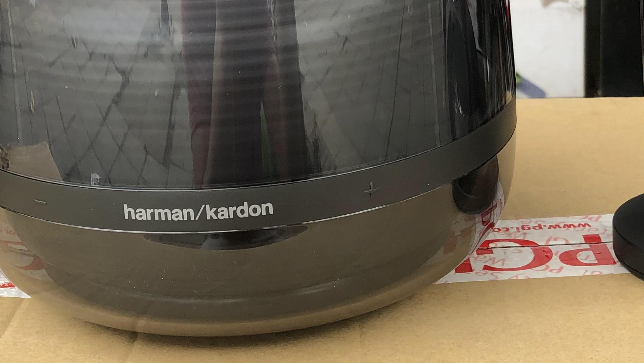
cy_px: 9
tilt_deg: -12.5
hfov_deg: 28.5
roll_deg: +3.0
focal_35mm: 74
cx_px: 253
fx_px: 1264
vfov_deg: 16.0
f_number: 1.8
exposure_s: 1/217
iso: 20
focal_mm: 3.99
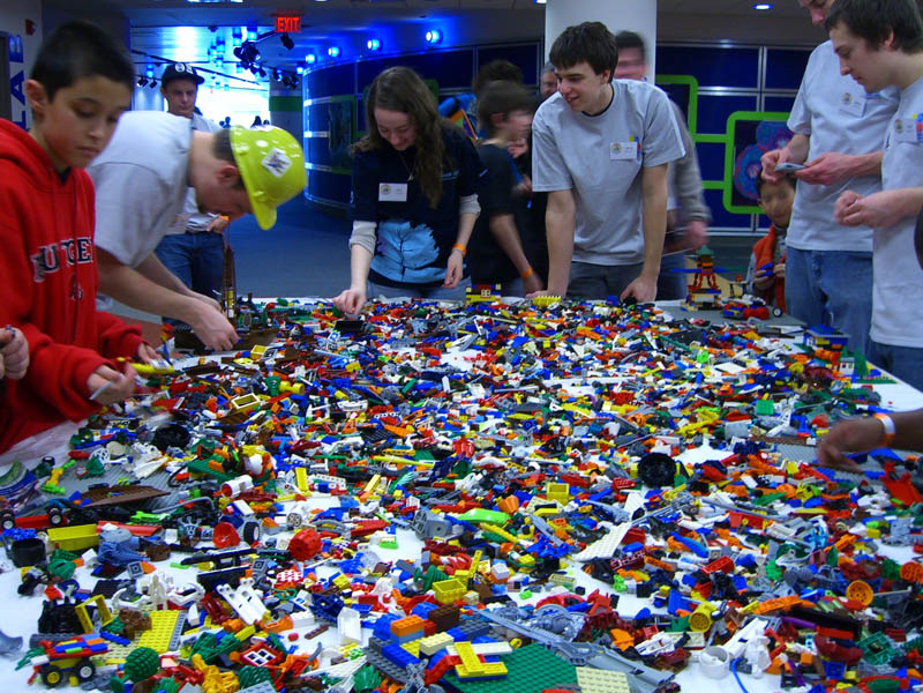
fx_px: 1013
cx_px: 462
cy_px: 346
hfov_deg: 49.0
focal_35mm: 38
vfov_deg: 37.7
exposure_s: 1/13
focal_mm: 7.9
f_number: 2.8
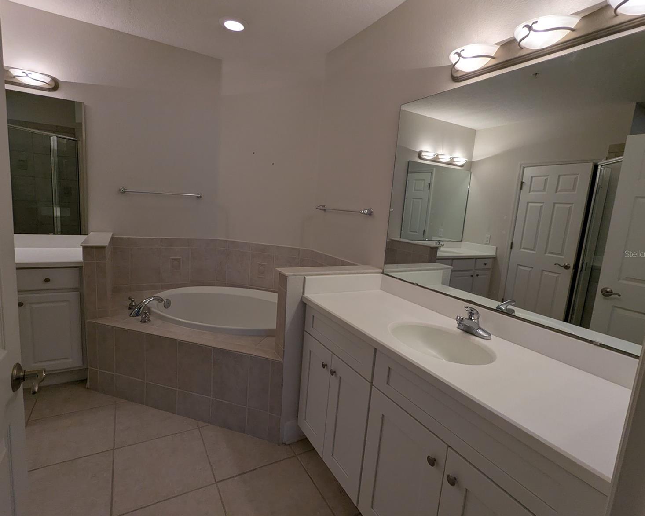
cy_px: 254
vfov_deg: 77.0
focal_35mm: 17
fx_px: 325
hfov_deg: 89.6
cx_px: 315
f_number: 2.2
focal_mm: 2.35
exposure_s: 1/120
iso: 89
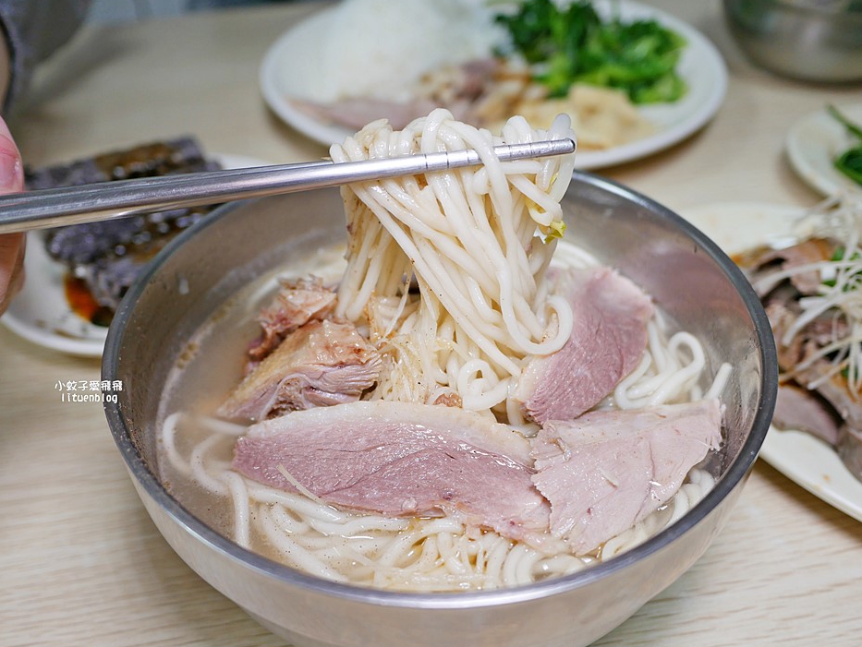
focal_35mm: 30
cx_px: 433
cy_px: 339
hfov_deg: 59.9
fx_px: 748
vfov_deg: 46.8
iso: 200
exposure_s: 1/80
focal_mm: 14
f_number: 2.5
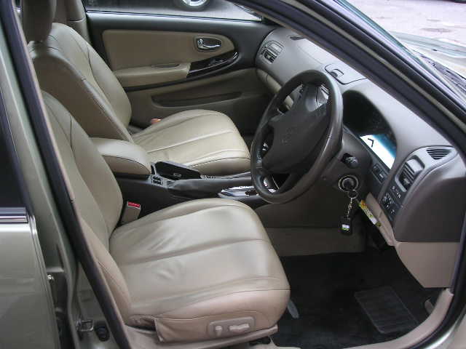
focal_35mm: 38
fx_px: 512
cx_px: 233
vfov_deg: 37.7
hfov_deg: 49.0
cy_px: 174
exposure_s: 1/90
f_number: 2.8
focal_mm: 6
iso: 50
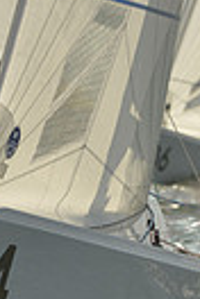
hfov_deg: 1.1
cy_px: 94
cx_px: 43
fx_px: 10224
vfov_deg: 1.7
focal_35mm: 1227
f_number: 8
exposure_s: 1/1600
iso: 280
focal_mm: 280
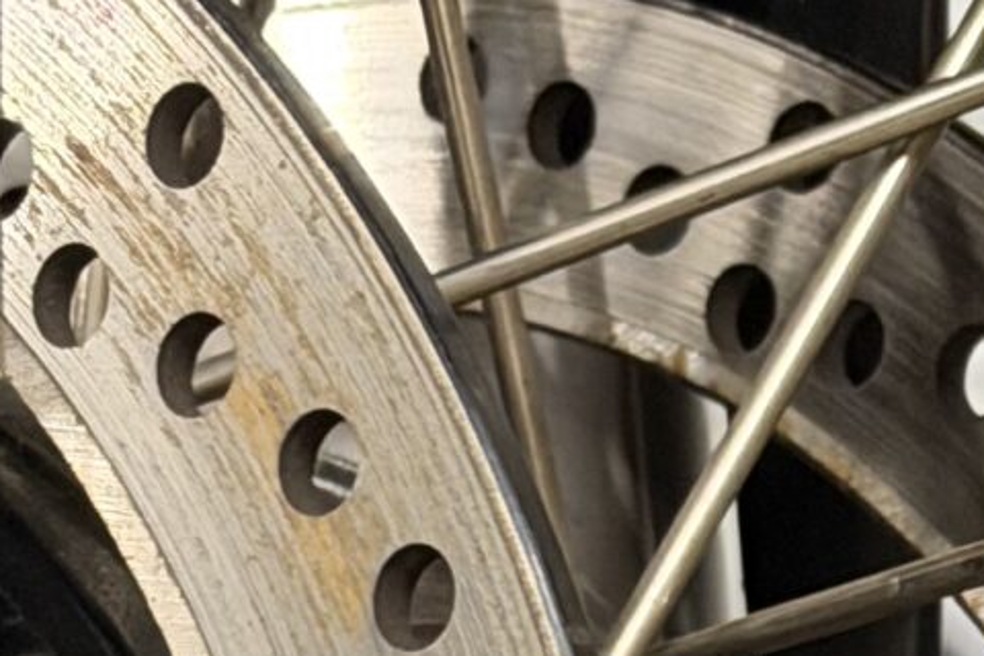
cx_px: 980
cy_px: 1570
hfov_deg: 7.7
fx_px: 7270
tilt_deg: -17.0
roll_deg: -2.0
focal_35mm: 266
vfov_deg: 5.0
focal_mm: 6.76
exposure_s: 1/33
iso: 400
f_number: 1.78
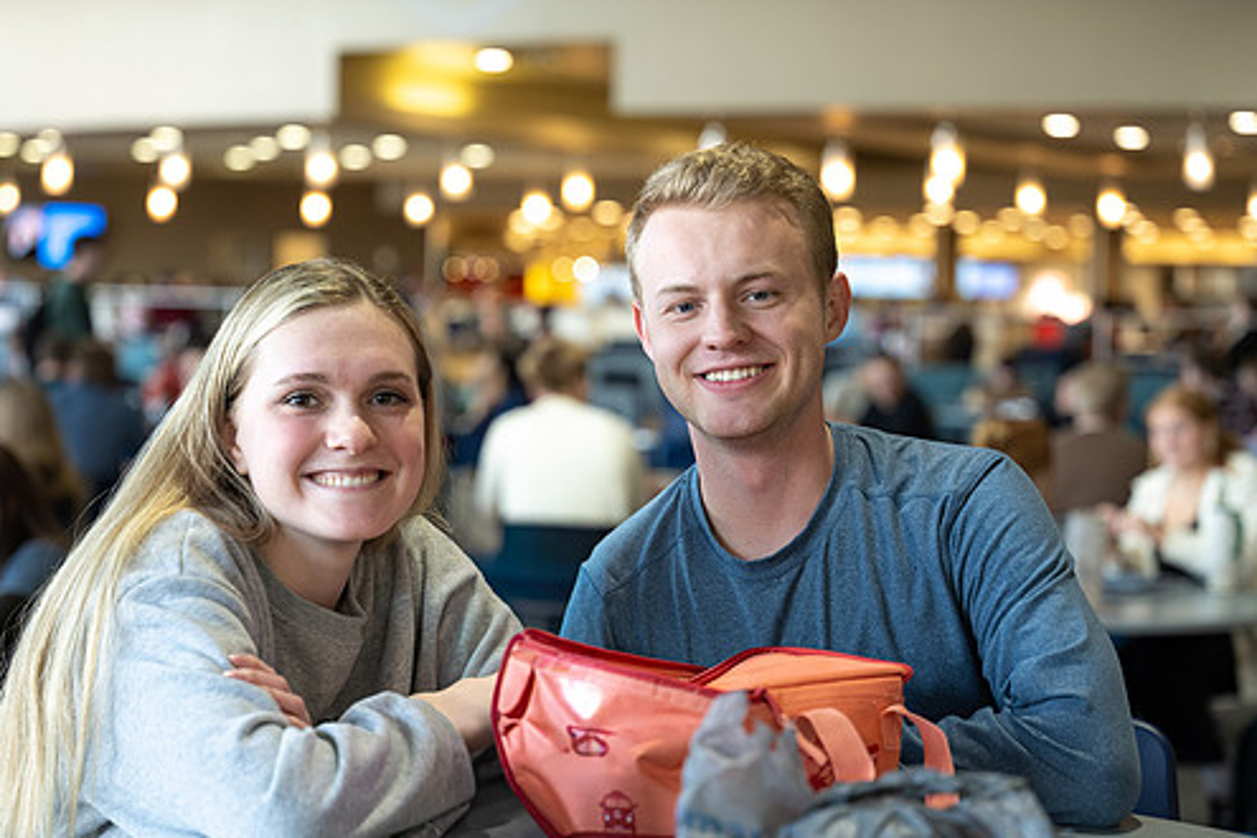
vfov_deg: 16.6
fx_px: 2863
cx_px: 576
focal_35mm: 82
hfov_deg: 24.8
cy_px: 481
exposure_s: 1/100
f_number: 3.2
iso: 400
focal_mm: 70
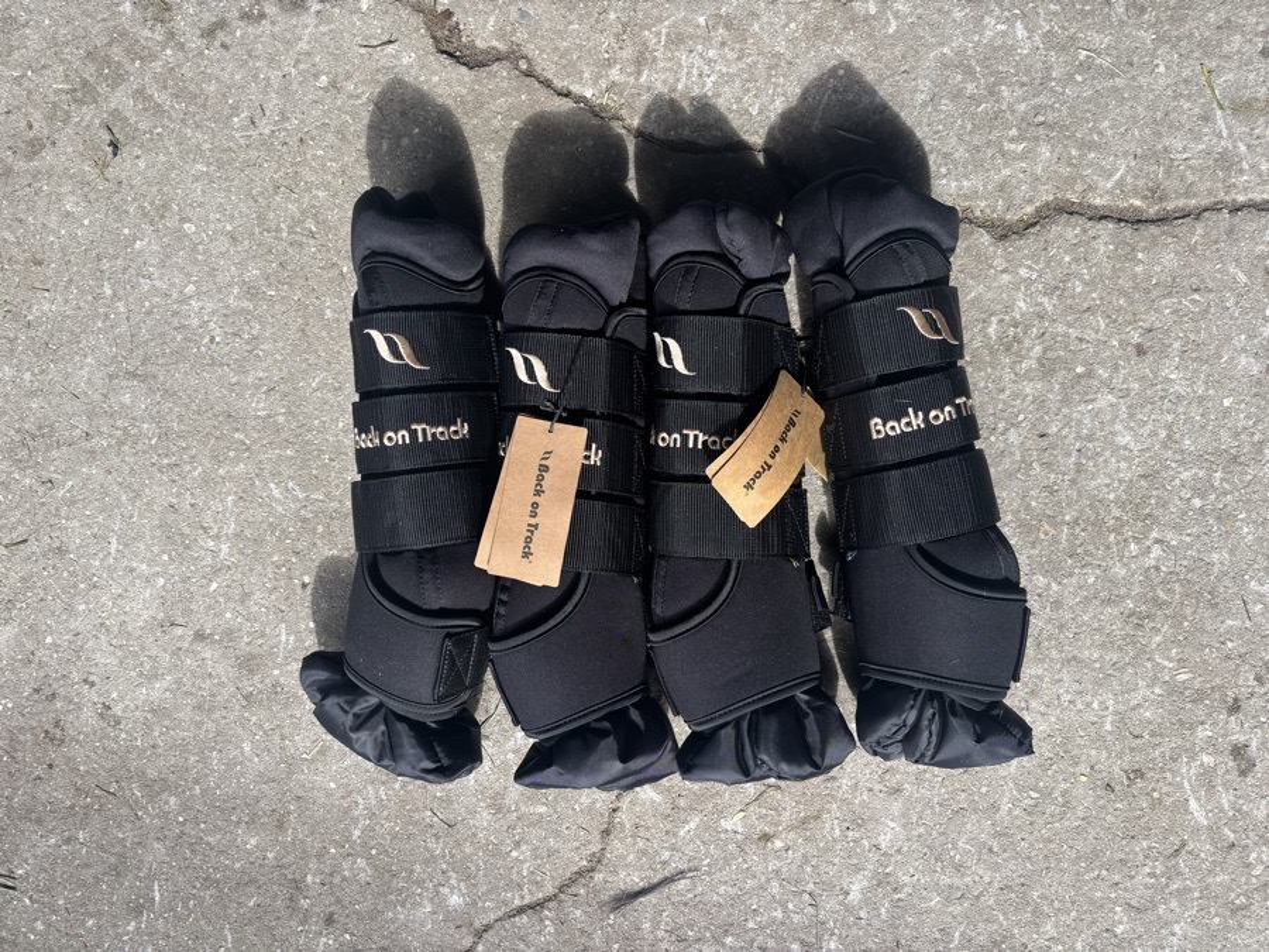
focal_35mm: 26
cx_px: 634
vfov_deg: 53.1
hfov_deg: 67.3
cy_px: 476
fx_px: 953
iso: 50
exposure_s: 1/306
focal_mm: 5.96
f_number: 1.6
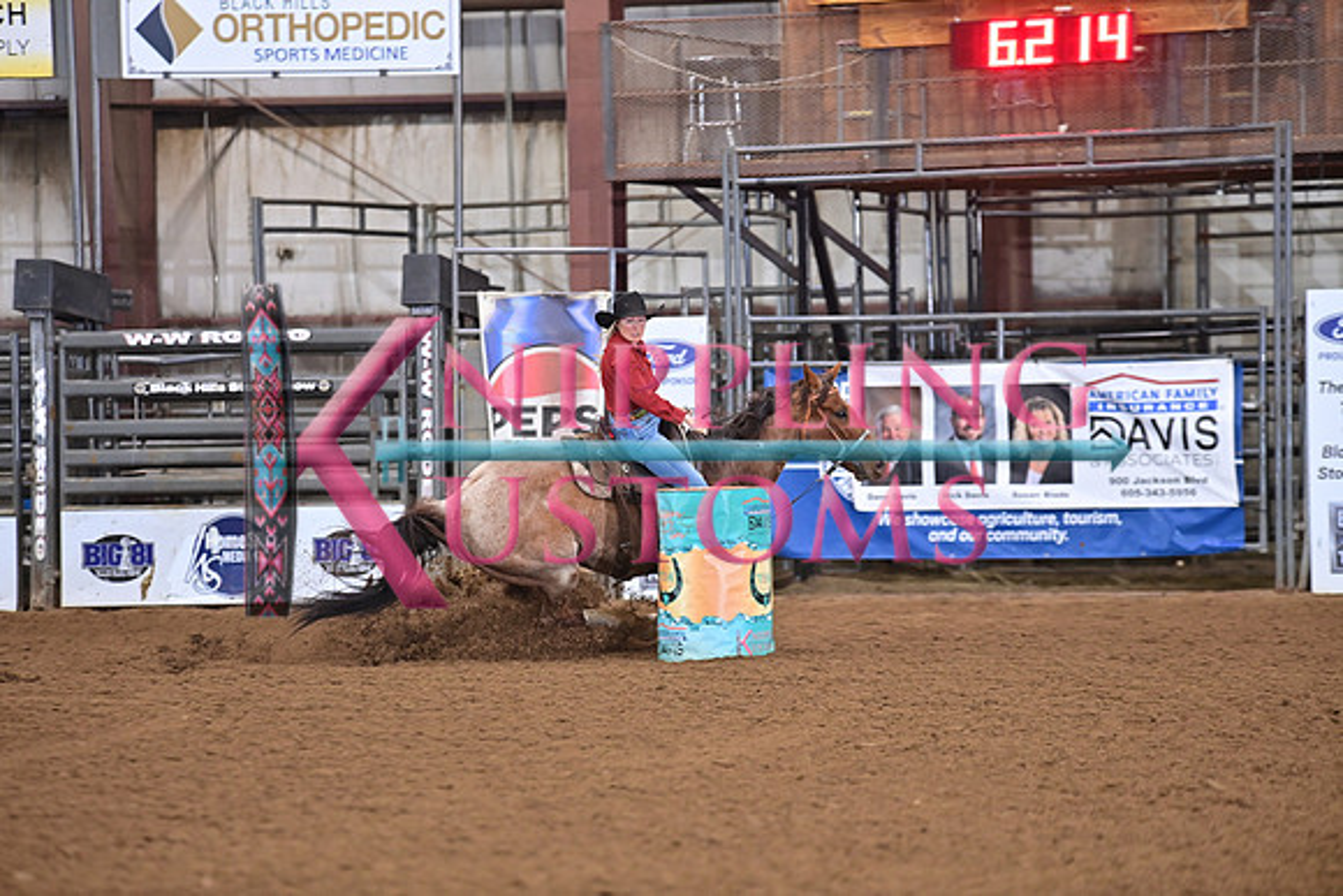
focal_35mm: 200
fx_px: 7463
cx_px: 672
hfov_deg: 10.3
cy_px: 448
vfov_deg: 6.9
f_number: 3.2
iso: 2000
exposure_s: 1/250
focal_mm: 200
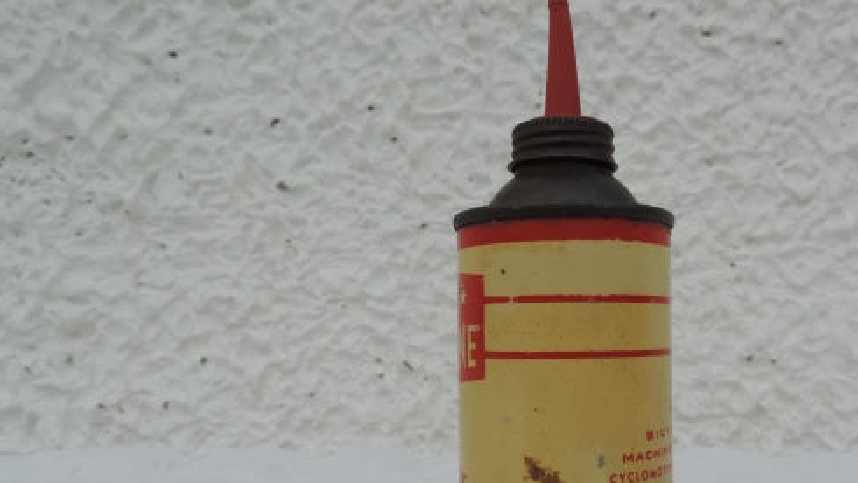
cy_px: 324
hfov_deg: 60.5
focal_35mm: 32
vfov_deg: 36.3
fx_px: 728
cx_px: 513
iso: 80
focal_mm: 4.3
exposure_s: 1/1250
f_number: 3
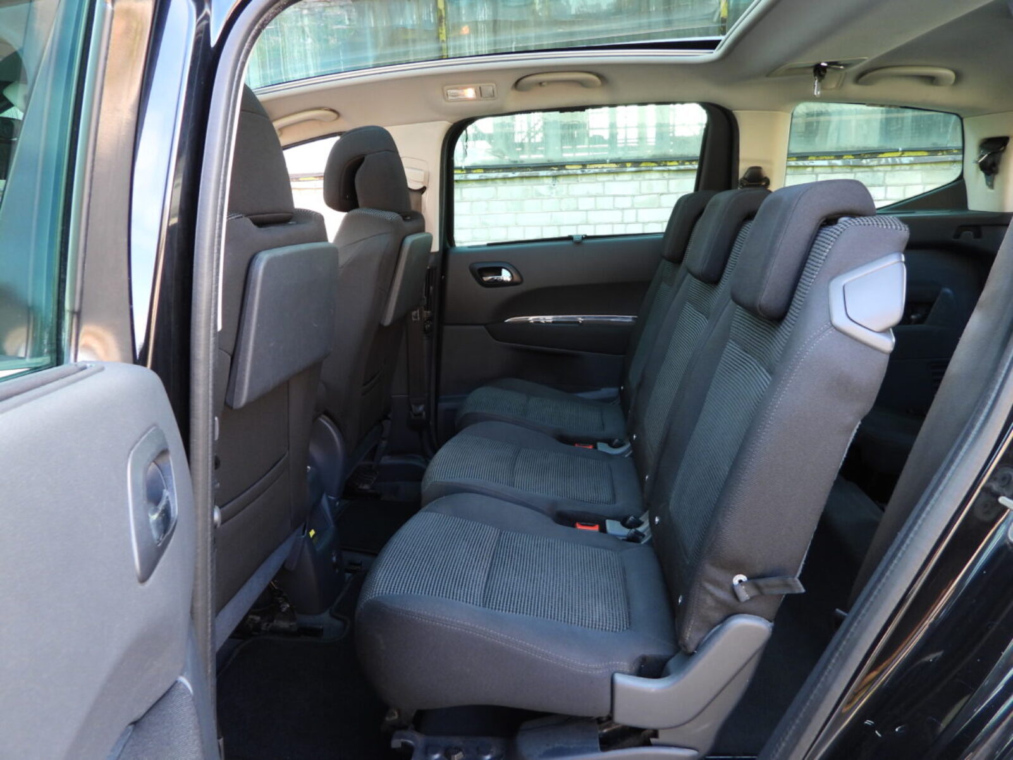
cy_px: 380
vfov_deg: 56.8
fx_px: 702
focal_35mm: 24
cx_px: 506
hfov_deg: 71.6
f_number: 2.8
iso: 125
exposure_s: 1/30
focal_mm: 4.3
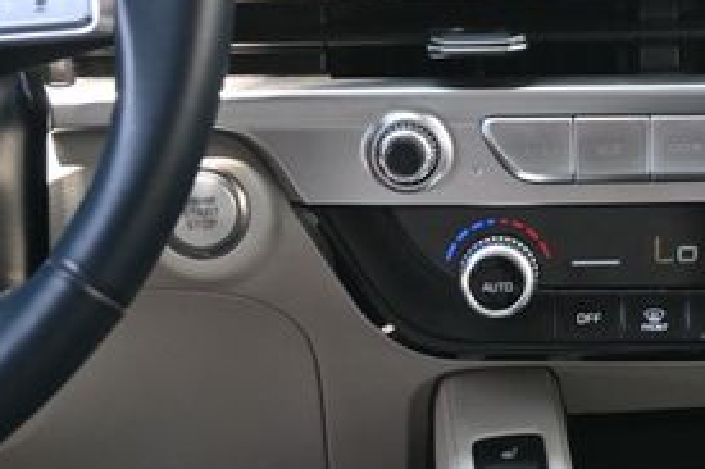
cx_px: 792
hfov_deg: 14.7
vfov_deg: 10.0
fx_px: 2665
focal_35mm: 136
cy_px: 23
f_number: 5.6
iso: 900
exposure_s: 1/125
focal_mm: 39
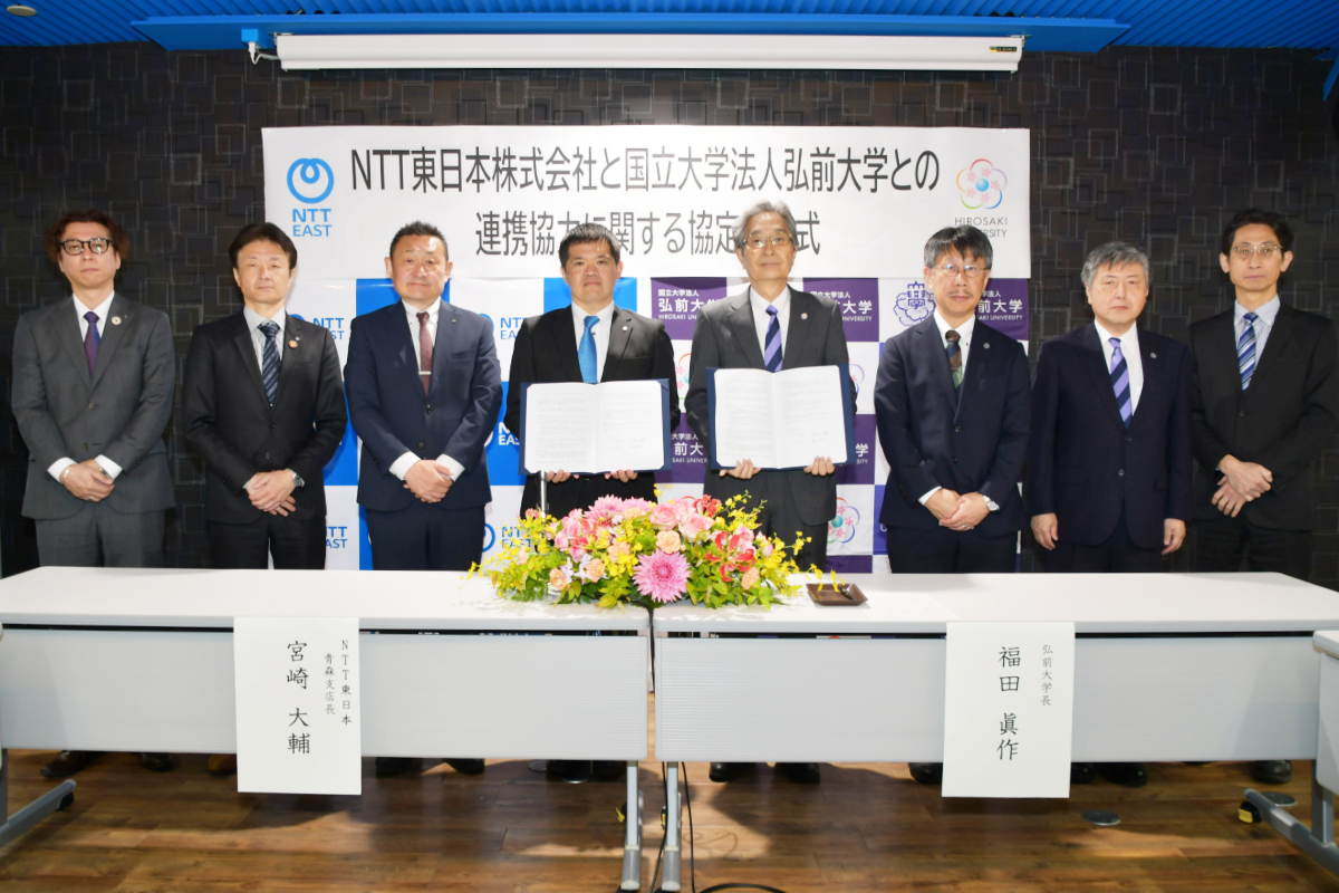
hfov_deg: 67.4
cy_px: 446
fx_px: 1004
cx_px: 670
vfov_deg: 47.9
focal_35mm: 27
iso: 160
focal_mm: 18
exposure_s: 1/60
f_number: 4.5
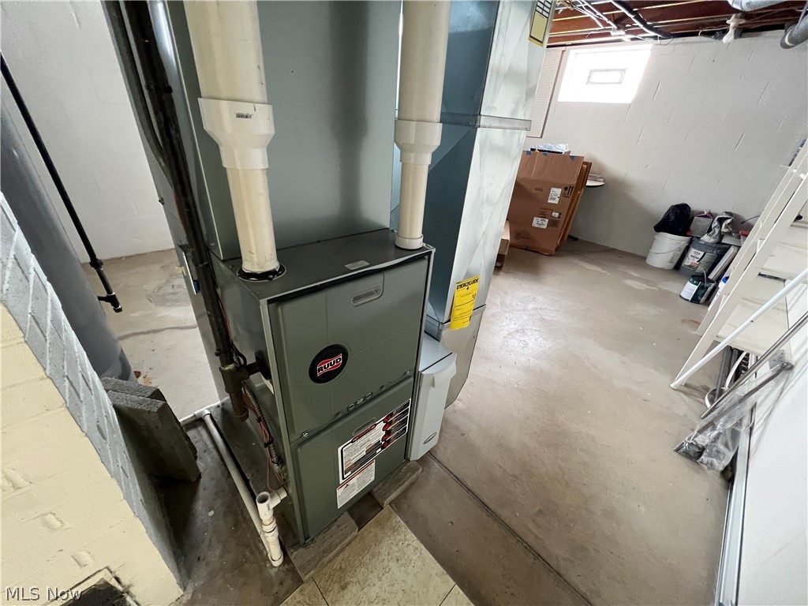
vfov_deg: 89.9
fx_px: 303
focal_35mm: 13
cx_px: 404
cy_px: 303
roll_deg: -2.4
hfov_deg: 106.2
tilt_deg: -29.5
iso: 400
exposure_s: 1/60
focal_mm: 1.57
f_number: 1.8
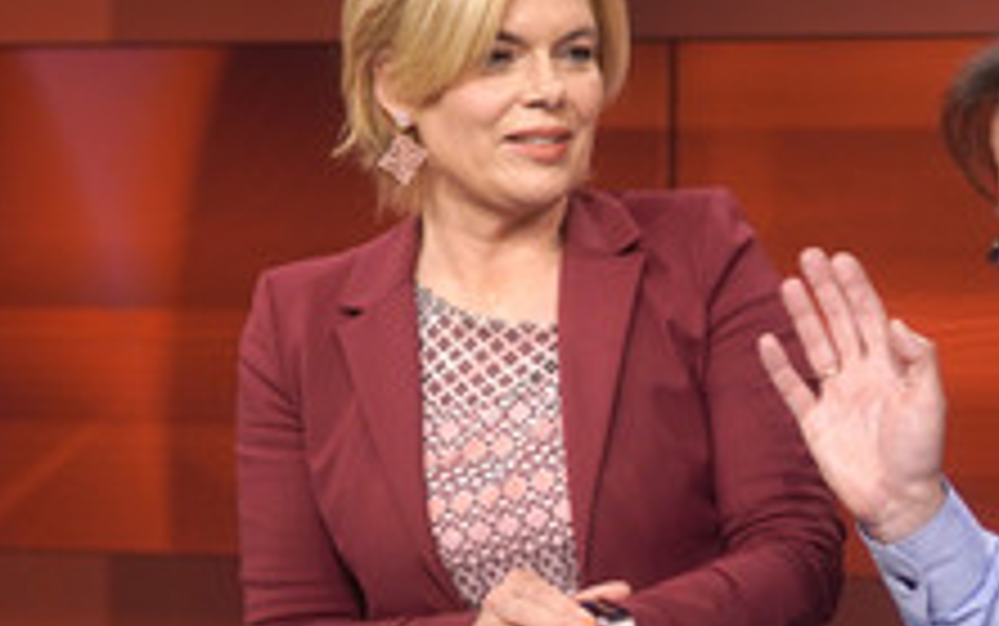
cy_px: 455
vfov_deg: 14.0
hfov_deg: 21.7
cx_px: 934
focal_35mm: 93
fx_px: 2533
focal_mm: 30
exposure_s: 1/640
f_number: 1.4
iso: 640
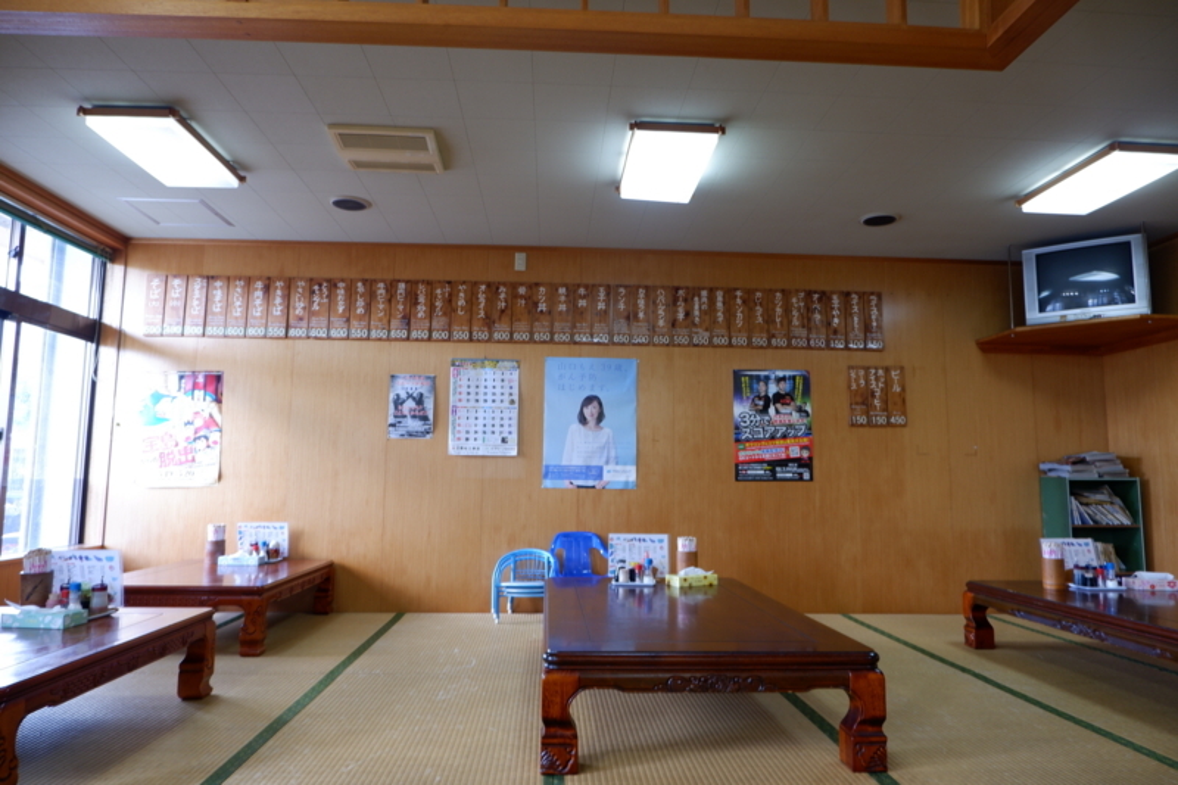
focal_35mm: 23
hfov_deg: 76.1
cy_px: 392
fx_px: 752
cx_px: 589
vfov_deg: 55.1
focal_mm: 15
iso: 250
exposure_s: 1/18
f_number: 3.5
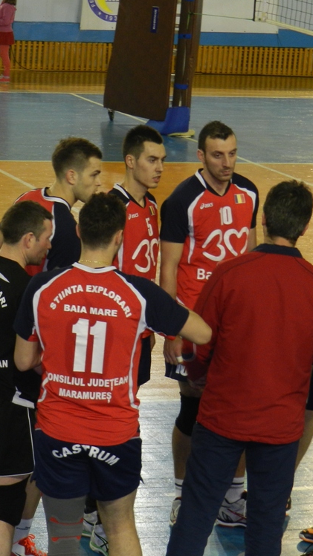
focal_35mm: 149
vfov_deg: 14.4
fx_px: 2200
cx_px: 76
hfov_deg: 8.1
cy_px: 281
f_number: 4.6
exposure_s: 1/30
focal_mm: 17.7
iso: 280
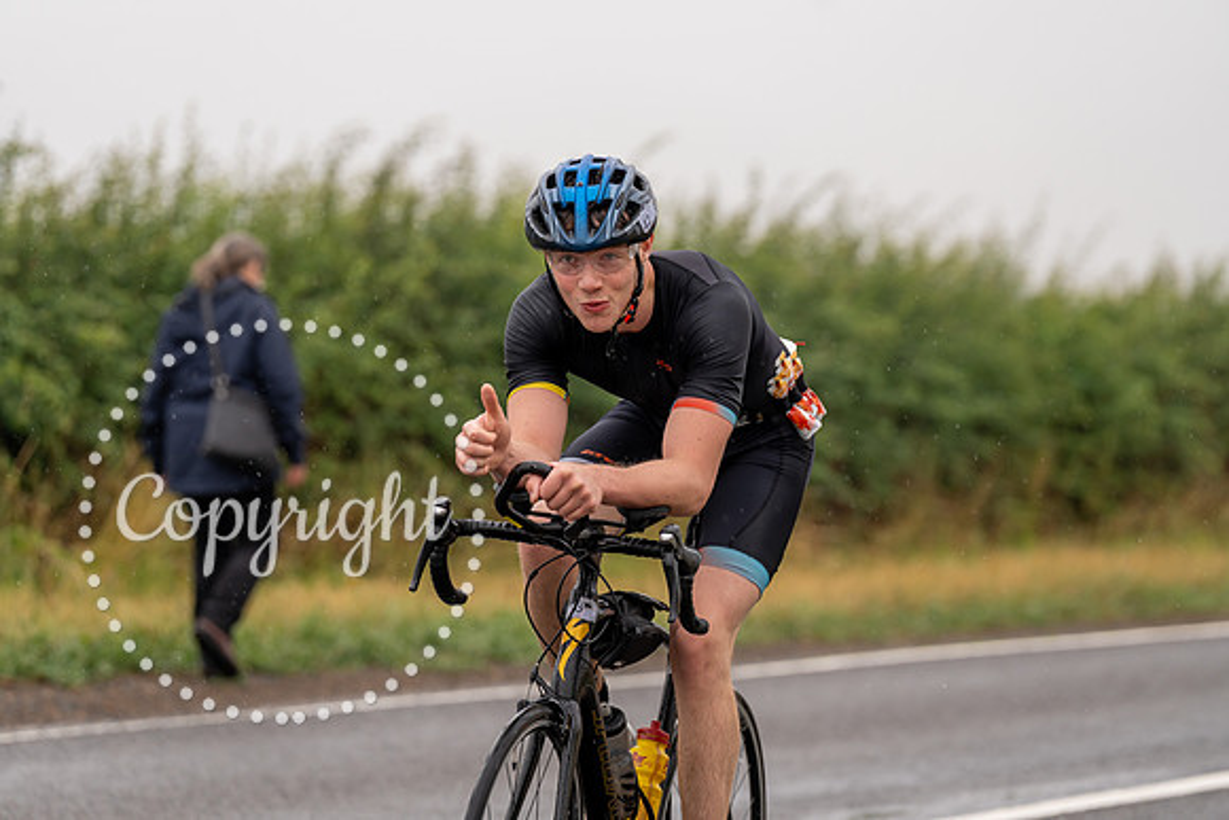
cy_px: 410
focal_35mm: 188
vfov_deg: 7.3
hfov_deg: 10.9
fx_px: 6419
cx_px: 614
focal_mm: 188
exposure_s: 1/1000
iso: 100
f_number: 4
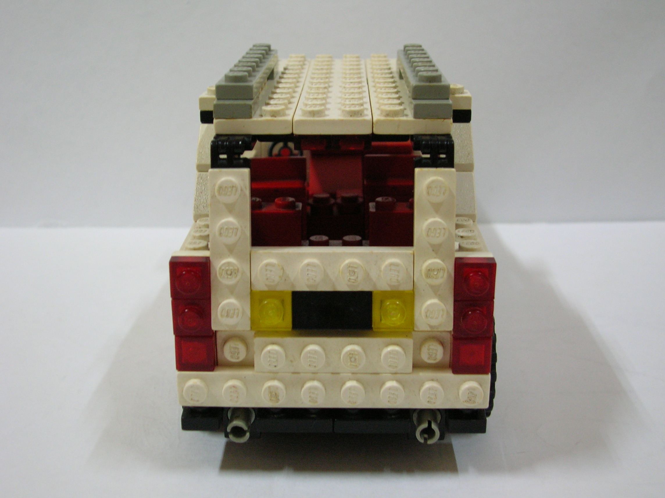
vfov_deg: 31.5
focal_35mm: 46
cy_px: 249
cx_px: 332
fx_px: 883
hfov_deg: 41.3
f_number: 3.2
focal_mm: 7.7
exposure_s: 1/3.9
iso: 100
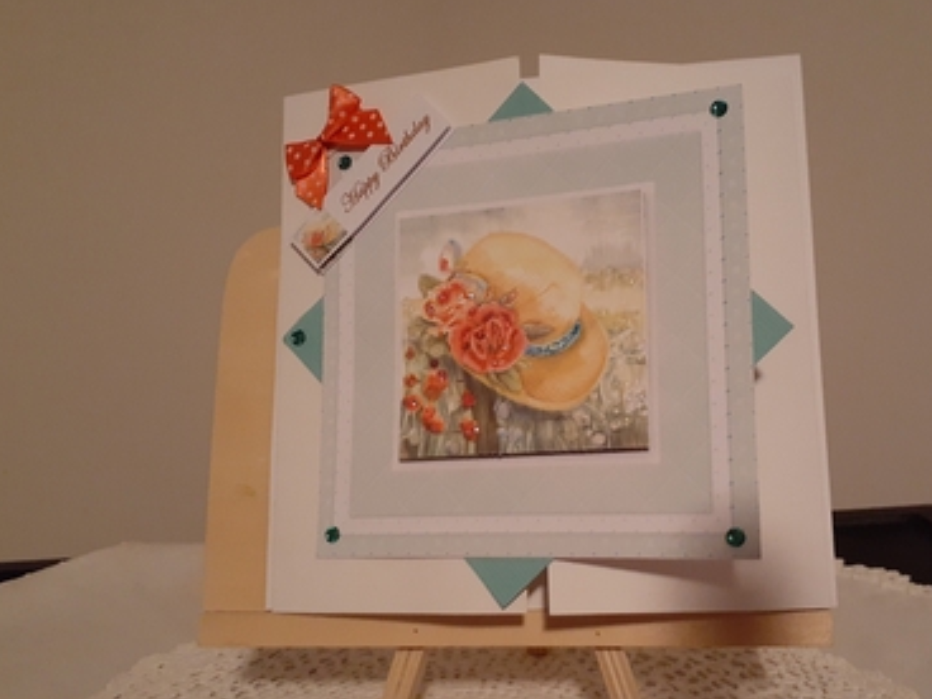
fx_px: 888
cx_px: 517
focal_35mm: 33
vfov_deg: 42.9
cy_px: 376
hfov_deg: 55.2
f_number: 1.9
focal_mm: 3.6
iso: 640
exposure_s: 1/25
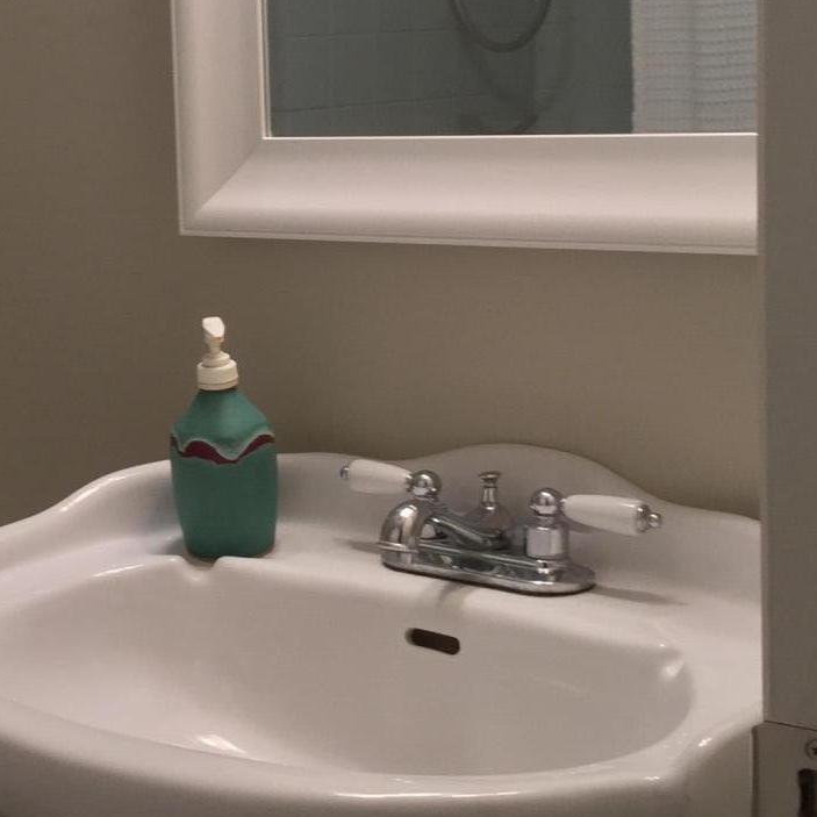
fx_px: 2083
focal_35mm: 78
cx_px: 87
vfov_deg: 22.2
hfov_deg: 21.7
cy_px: 321
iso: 64
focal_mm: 3.3
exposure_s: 1/30
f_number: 2.4
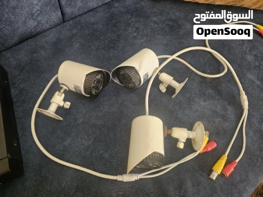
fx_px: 175
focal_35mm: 23
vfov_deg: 58.9
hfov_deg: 73.9
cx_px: 132
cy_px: 98
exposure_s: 1/50
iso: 640
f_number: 1.7
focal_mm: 6.3
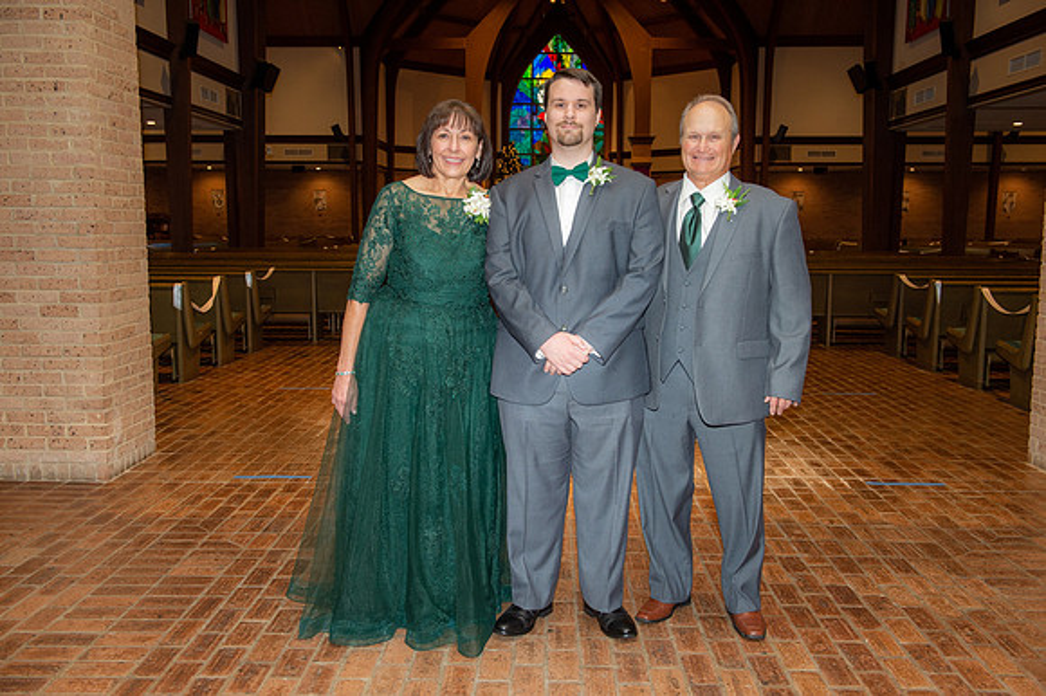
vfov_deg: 38.8
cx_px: 523
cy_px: 348
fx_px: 987
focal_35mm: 34
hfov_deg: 55.8
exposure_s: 1/125
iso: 1250
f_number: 5.6
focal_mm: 34
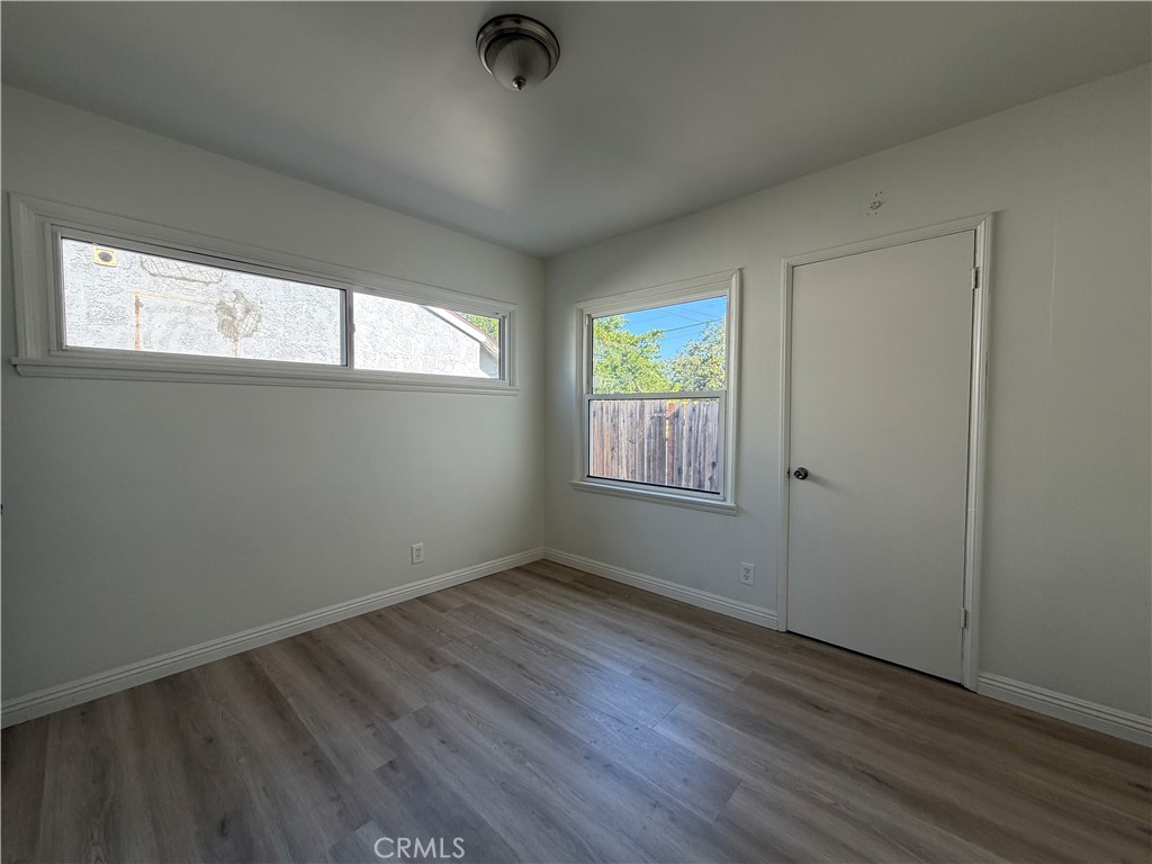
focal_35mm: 14
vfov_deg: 85.7
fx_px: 466
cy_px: 432
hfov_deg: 102.1
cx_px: 576
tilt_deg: -2.7
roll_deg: +0.5
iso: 64
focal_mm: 2.22
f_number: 2.2
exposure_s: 1/121
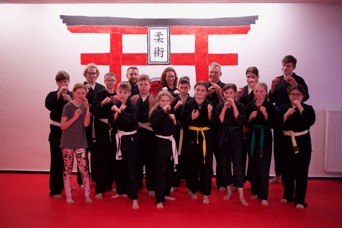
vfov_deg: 27.0
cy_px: 114
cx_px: 171
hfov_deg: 39.6
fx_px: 475
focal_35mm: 50
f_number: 1.8
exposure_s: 1/60
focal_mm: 50
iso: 320
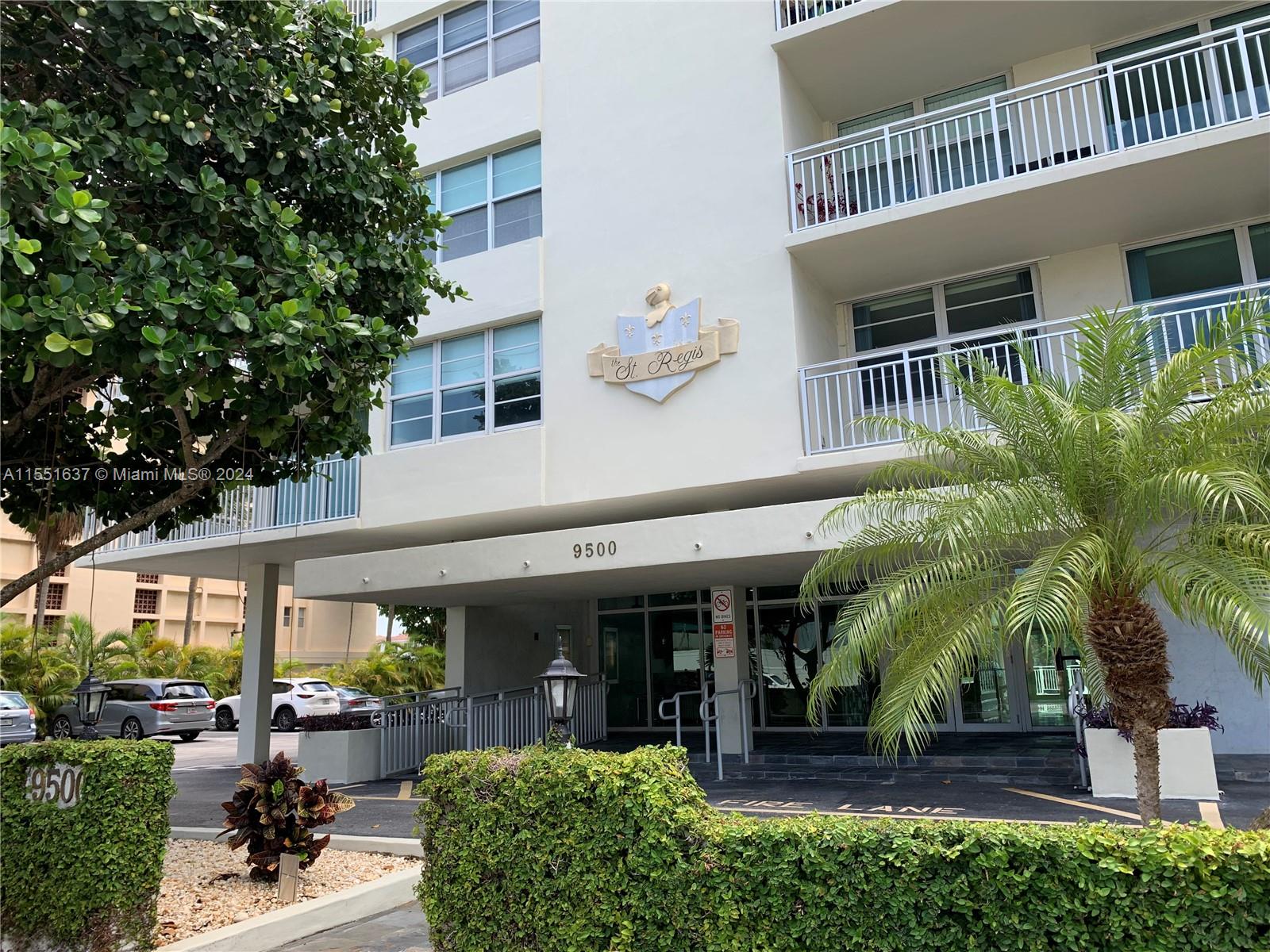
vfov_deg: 53.1
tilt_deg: +10.1
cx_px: 635
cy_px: 476
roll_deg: +2.0
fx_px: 954
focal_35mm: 26
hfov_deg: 67.3
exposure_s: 1/537
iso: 25
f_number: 1.8
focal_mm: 4.25
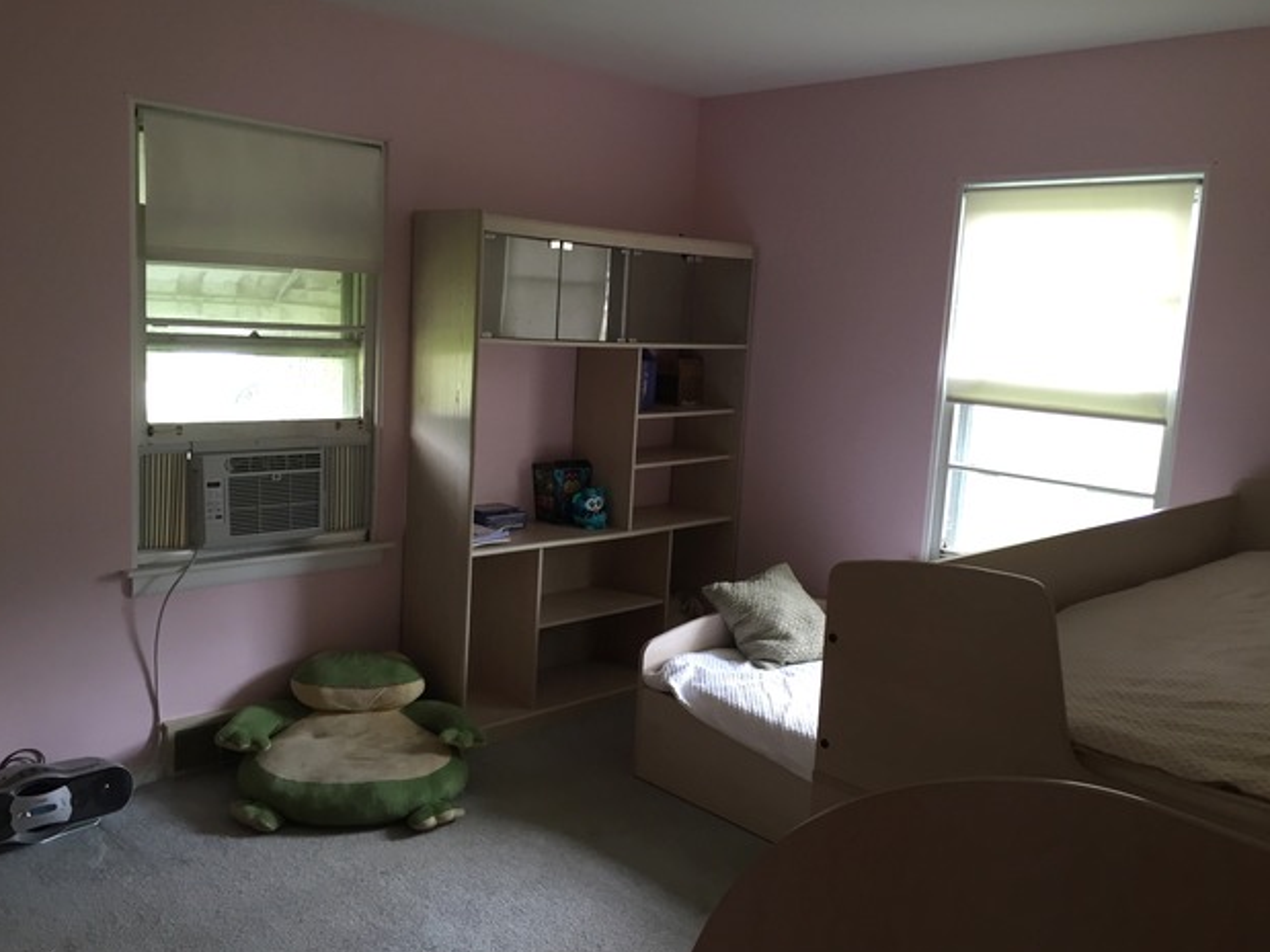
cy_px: 486
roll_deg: -2.5
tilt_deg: -8.2
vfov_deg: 46.8
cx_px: 646
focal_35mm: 30
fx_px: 1100
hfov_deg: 60.0
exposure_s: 1/30
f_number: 2.2
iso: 64
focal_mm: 4.15
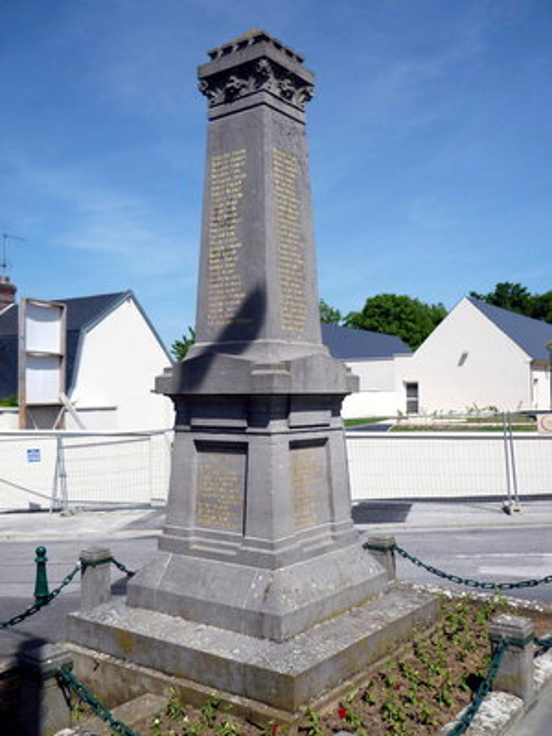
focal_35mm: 31
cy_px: 368
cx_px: 276
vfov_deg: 58.4
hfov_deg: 45.4
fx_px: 659
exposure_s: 1/200
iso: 80
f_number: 8
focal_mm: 5.5
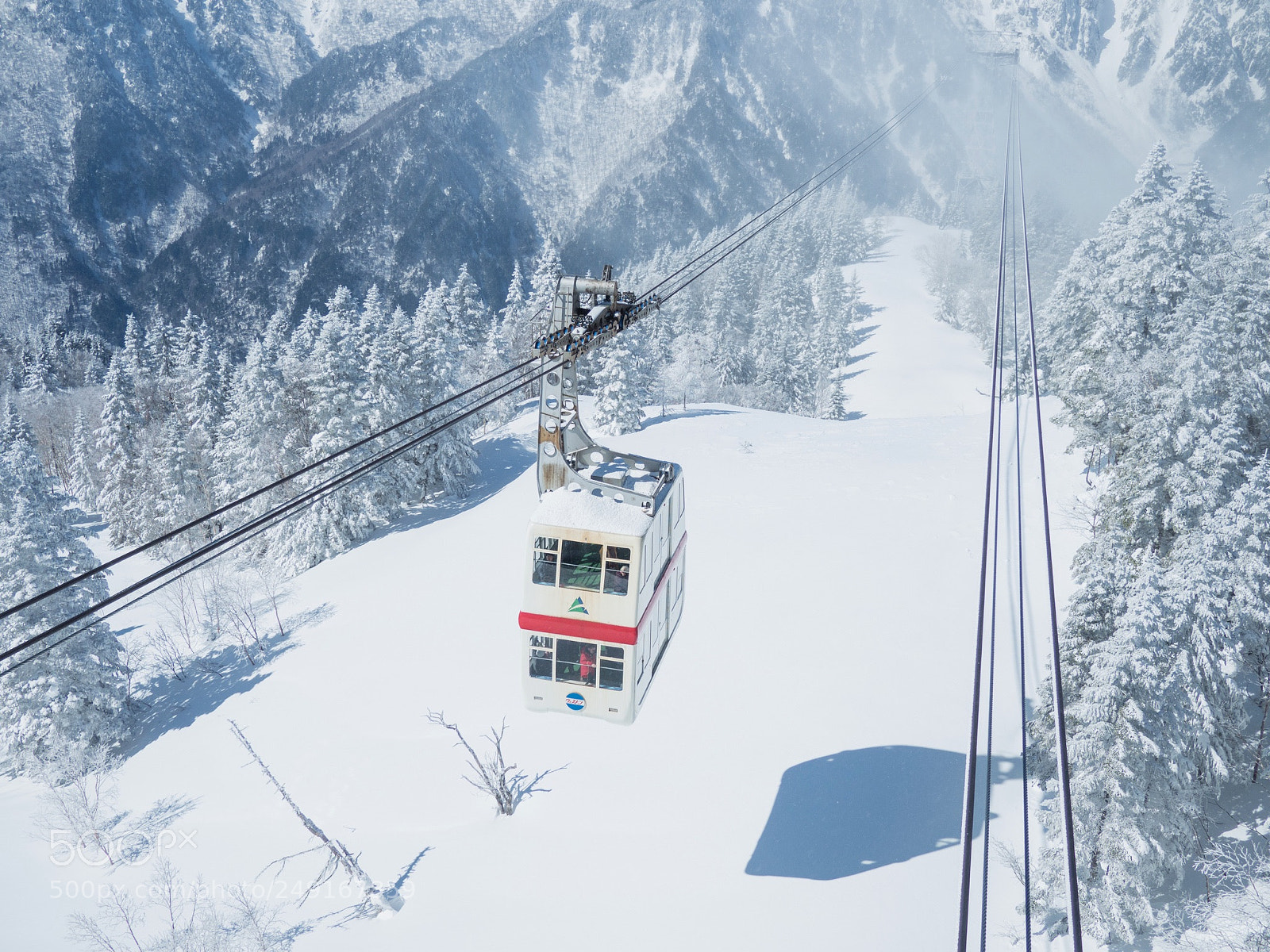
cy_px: 476
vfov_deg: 36.0
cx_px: 635
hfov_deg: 46.8
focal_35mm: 40
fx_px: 1468
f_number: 3.5
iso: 200
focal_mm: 20
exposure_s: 1/1000
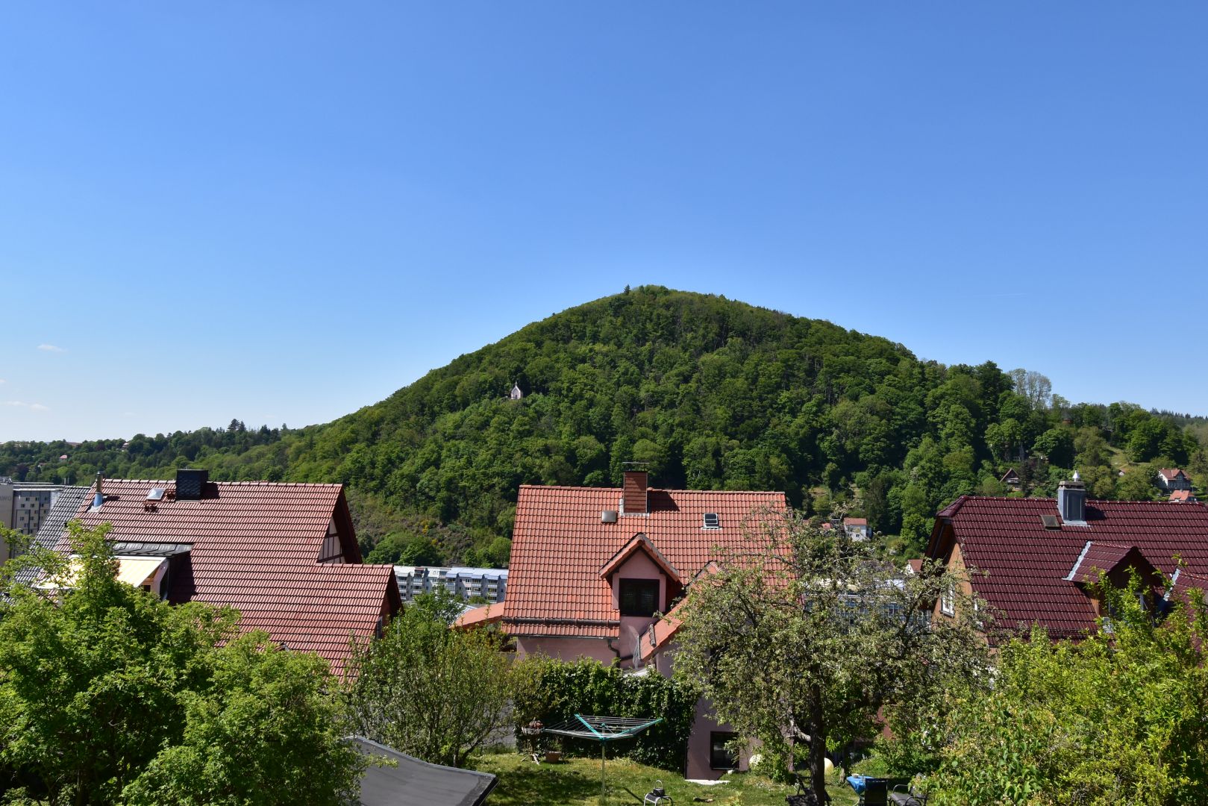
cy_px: 403
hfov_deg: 61.9
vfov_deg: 43.6
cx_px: 604
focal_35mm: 30
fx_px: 1007
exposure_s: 1/400
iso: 400
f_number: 11
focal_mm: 20
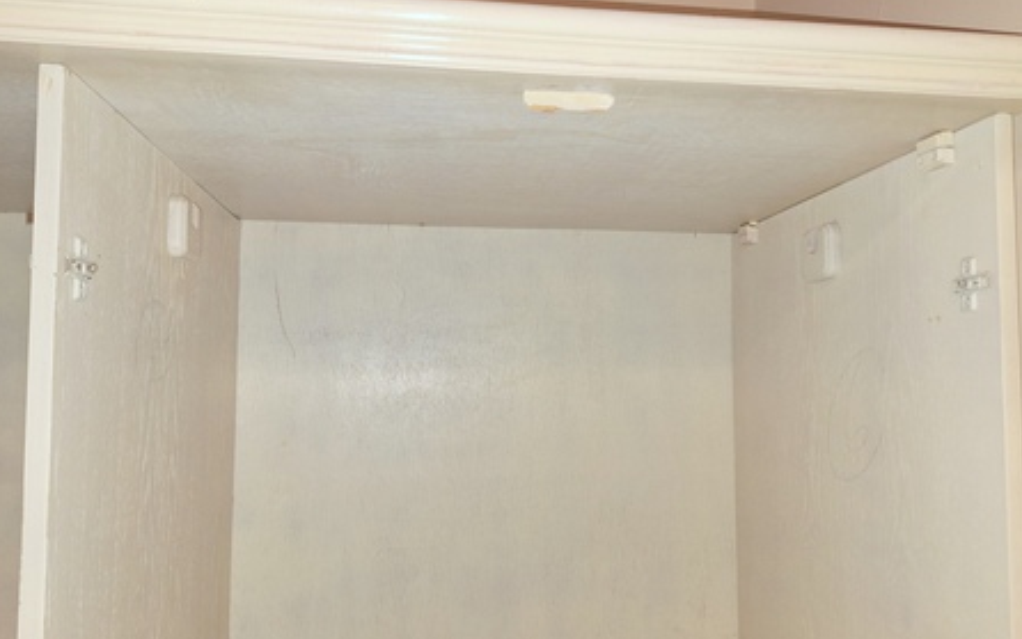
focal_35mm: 25
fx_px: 696
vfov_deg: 49.2
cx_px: 512
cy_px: 352
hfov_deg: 72.5
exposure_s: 1/20
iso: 25
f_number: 1.8
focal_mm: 5.54
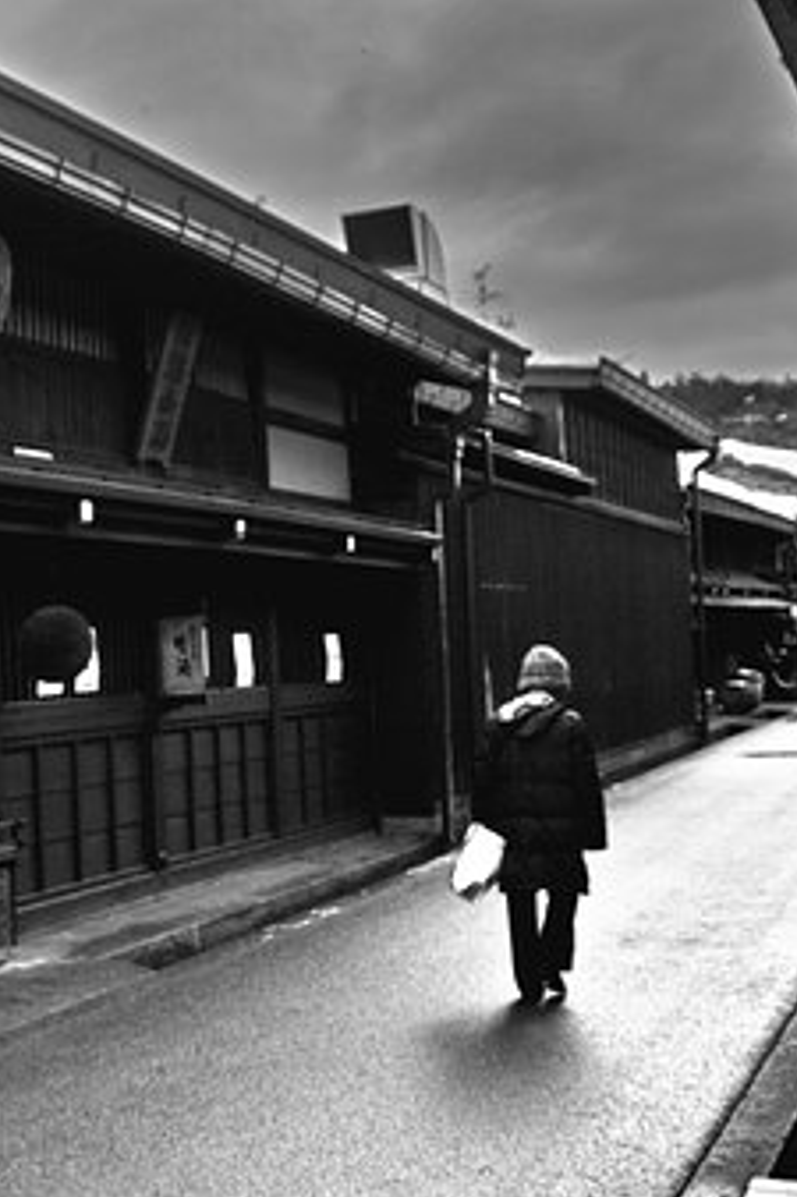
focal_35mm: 47
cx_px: 78
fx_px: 1562
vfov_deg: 41.9
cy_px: 600
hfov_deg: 27.6
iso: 100
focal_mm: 18
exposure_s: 1/60
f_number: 11
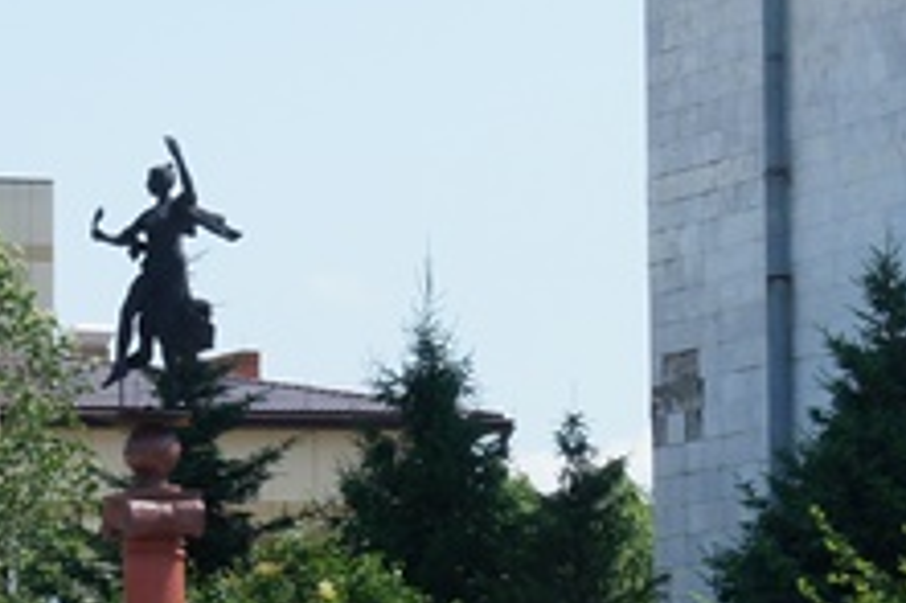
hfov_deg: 7.6
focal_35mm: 271
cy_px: 369
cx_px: 553
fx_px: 6823
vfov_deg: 5.1
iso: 200
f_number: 13
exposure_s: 1/200
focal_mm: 39
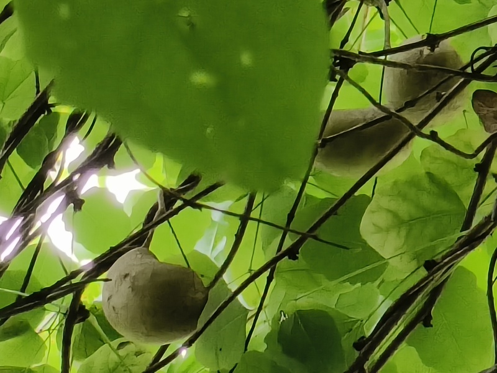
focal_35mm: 272
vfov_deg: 5.5
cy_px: 186
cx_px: 248
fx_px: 3905
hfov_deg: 7.3
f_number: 1.79
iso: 200
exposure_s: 1/100
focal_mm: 4.84
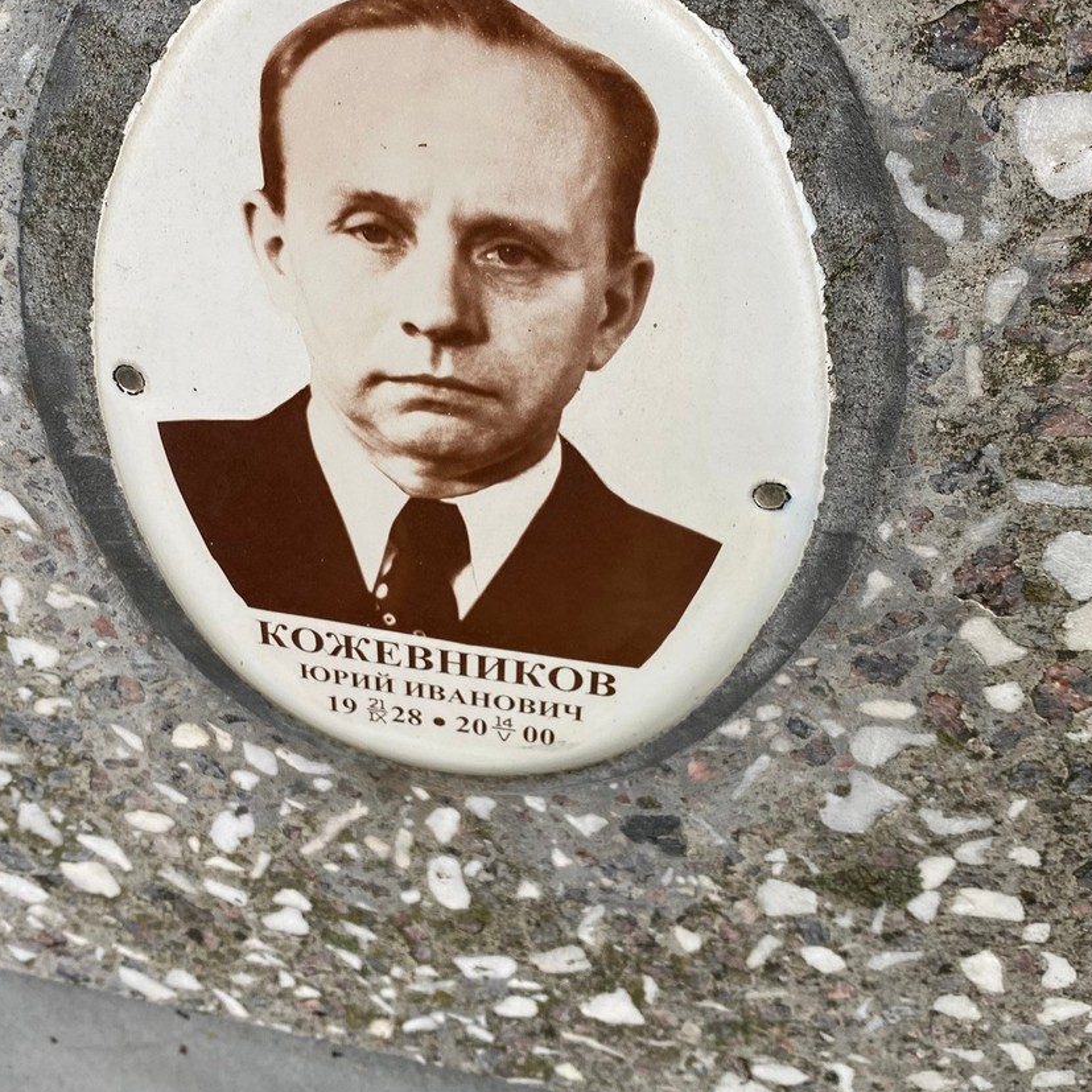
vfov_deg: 41.8
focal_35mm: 40
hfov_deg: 41.8
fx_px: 1428
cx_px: 485
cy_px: 499
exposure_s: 1/280
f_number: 1.8
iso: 32
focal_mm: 4.25
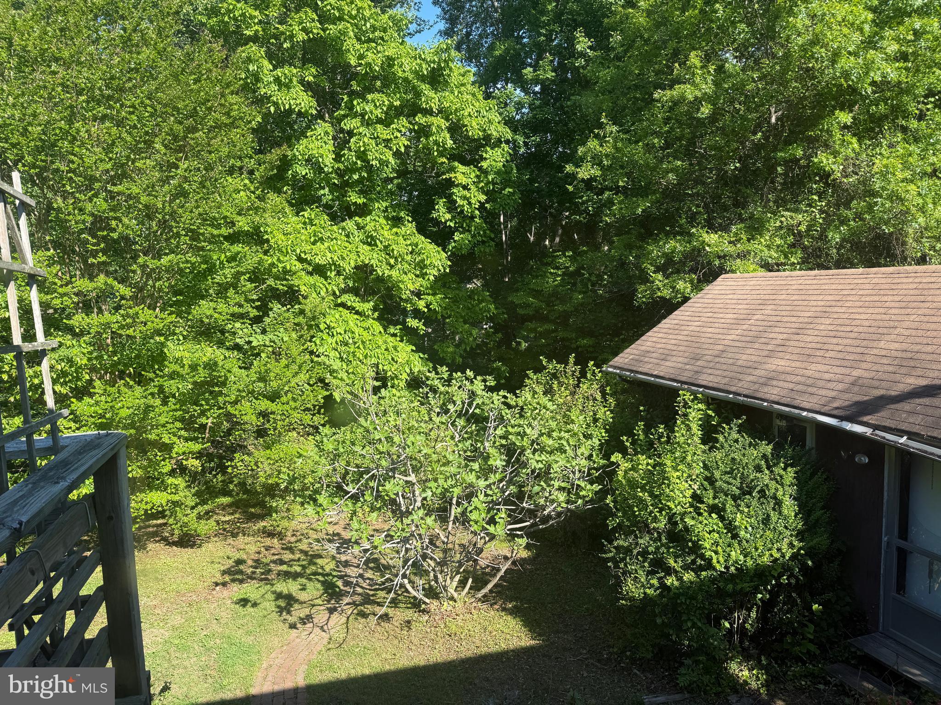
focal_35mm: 24
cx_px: 470
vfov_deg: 56.8
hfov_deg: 71.6
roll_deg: +0.8
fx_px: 652
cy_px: 352
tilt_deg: -4.6
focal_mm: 6.76
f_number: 1.78
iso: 80
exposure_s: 1/1174
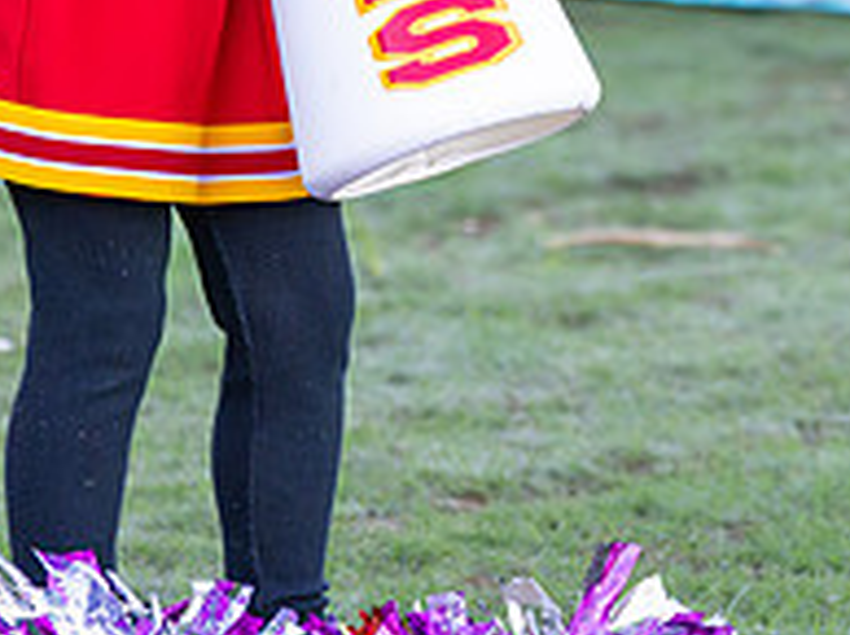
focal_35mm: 473
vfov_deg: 3.1
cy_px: -364
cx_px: 269
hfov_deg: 4.2
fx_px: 11600
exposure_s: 1/1250
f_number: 2.8
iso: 1600
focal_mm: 105
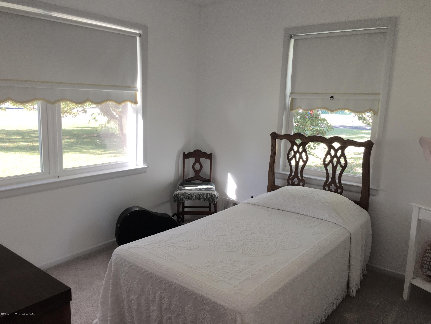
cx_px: 216
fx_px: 361
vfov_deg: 48.2
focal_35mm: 29
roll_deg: -1.4
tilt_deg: -9.4
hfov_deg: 61.7
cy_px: 162
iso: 25
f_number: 2.2
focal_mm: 4.15
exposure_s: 1/60
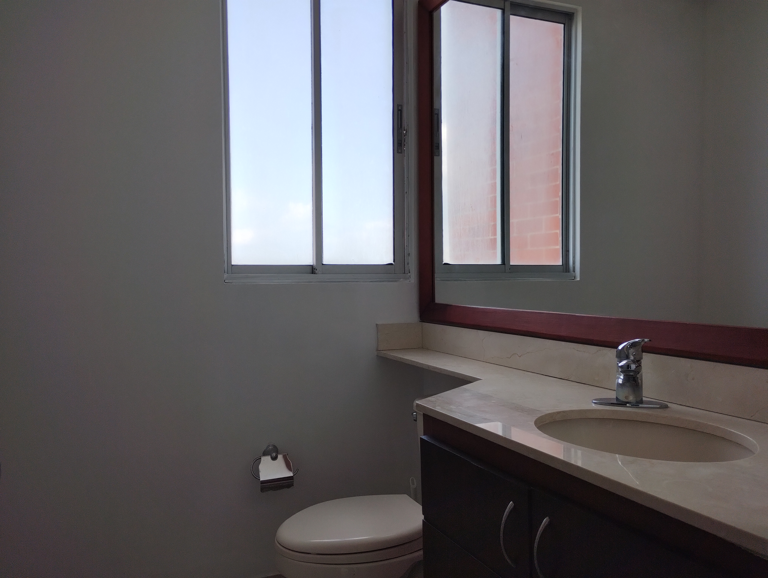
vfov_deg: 49.9
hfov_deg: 63.4
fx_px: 622
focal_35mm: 28
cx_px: 384
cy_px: 289
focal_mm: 4.27
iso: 100
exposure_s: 1/231
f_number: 1.8
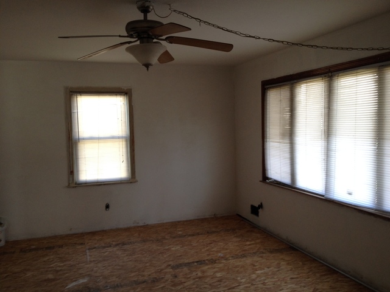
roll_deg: +1.0
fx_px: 394
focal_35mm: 35
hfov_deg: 52.6
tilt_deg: -4.2
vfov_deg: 40.7
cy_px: 146
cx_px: 195
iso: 50
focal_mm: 4.28
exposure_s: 1/30
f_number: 2.4
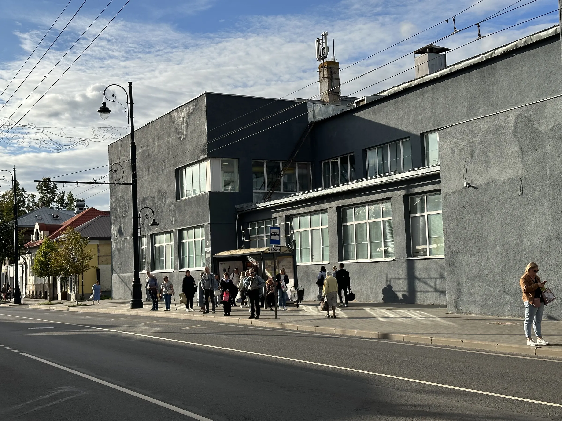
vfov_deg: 30.3
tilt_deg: +4.2
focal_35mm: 48
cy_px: 210
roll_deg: +3.0
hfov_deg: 39.7
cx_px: 281
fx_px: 779
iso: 64
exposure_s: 1/4545
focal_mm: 6.86
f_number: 1.78
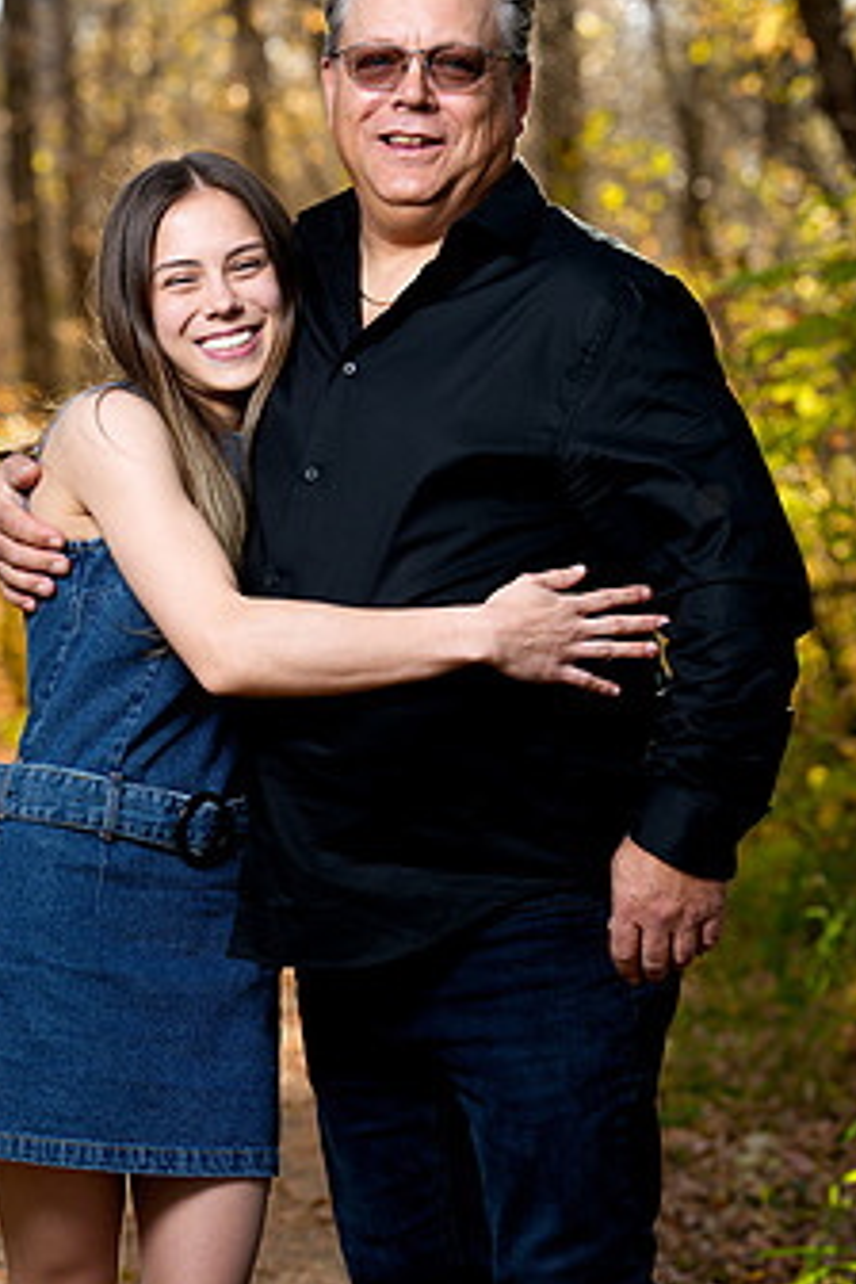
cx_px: 332
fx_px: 3959
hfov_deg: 12.3
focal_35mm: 111
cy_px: 688
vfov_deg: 18.4
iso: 400
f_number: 3.5
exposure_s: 1/160
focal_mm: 83
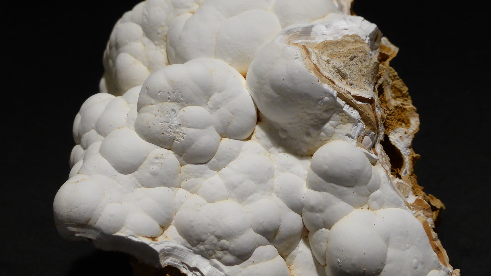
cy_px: 147
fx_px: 755
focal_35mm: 58
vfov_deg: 20.7
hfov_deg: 36.0
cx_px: 241
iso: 250
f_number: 4.2
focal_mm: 8.5
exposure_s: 1/60
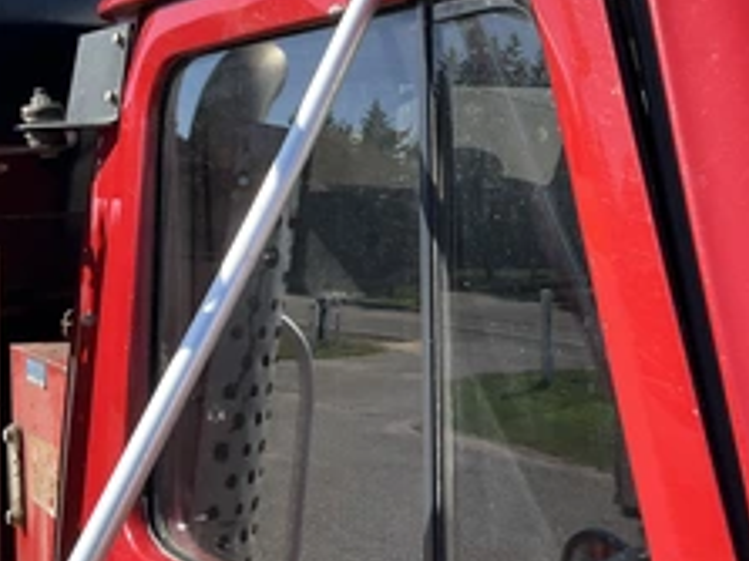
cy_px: 165
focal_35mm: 52
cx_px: 490
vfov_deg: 27.7
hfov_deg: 36.5
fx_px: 1125
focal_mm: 3
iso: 25
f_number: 1.8
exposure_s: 1/709
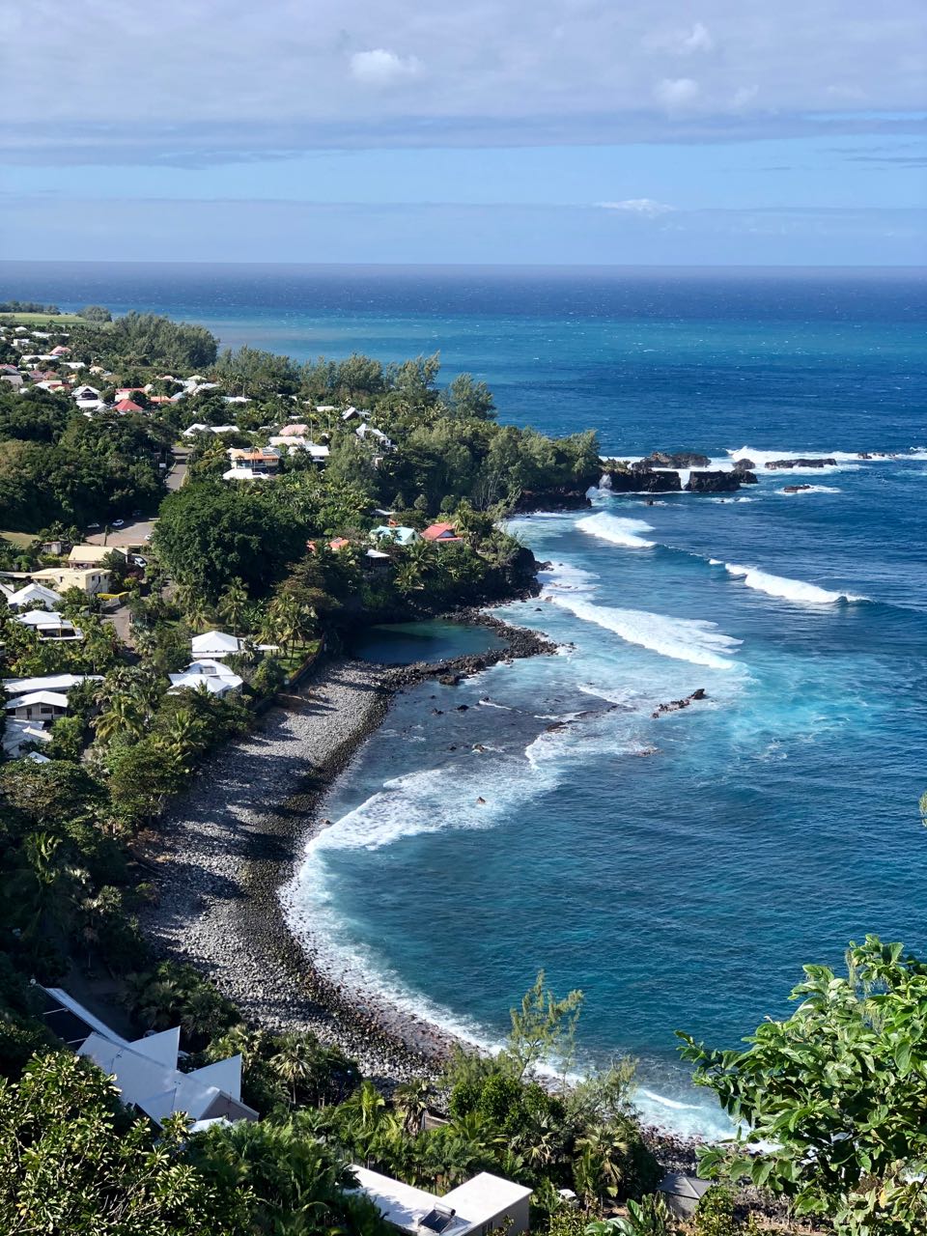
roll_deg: -0.3
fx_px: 2035
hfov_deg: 25.7
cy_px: 618
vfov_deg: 33.8
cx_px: 464
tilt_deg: -9.4
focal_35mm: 57
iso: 20
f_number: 2.8
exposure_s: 1/615
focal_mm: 6.6
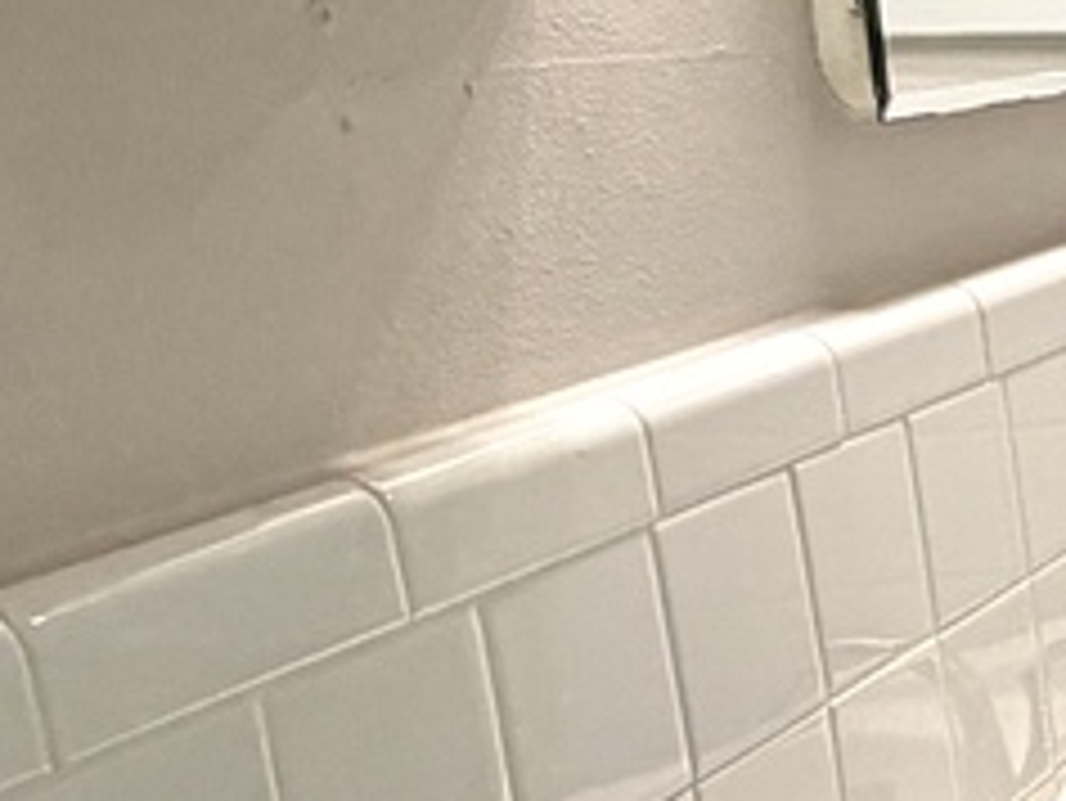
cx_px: 2217
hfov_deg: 16.5
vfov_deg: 17.4
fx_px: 2619
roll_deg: +1.7
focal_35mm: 85
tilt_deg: -11.2
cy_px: 410
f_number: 2.2
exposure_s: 1/120
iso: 160
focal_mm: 2.22
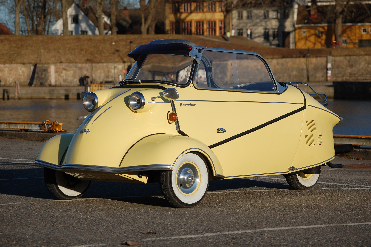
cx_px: 186
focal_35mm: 135
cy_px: 124
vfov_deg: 10.1
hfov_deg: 15.2
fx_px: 1390
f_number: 8
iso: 200
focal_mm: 90
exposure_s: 1/1000
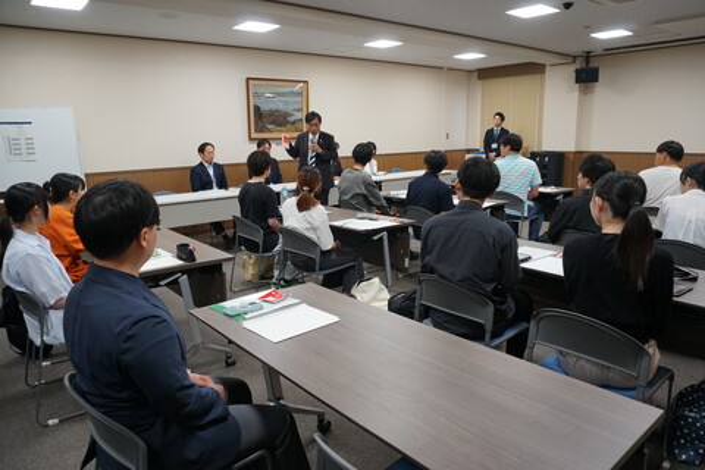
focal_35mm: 26
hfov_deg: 70.4
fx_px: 499
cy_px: 235
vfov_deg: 50.4
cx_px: 352
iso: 800
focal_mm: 17
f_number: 4
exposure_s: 1/160
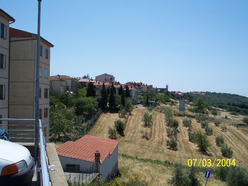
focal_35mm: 38
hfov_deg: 49.0
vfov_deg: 37.7
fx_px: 272
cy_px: 93
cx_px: 124
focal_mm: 8
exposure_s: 1/1000
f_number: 4.8
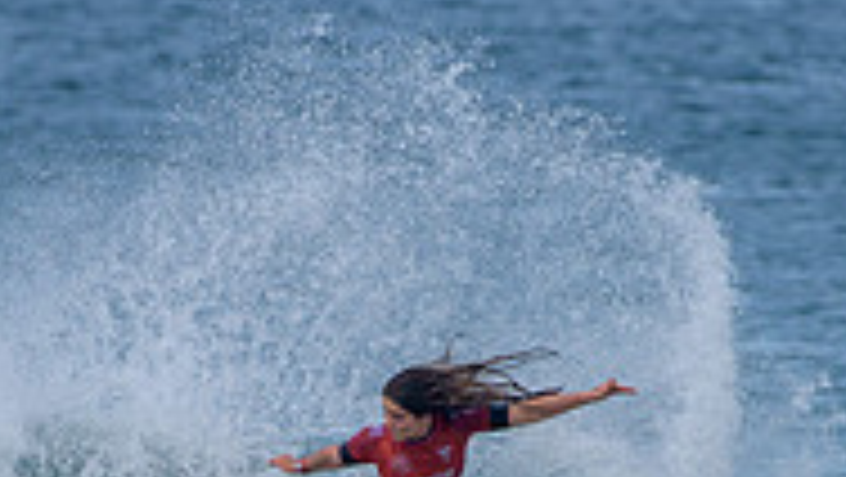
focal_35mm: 1612
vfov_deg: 0.8
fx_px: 36182
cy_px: 574
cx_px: 418
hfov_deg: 1.3
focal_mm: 500
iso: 250
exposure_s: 1/2500
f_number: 6.3
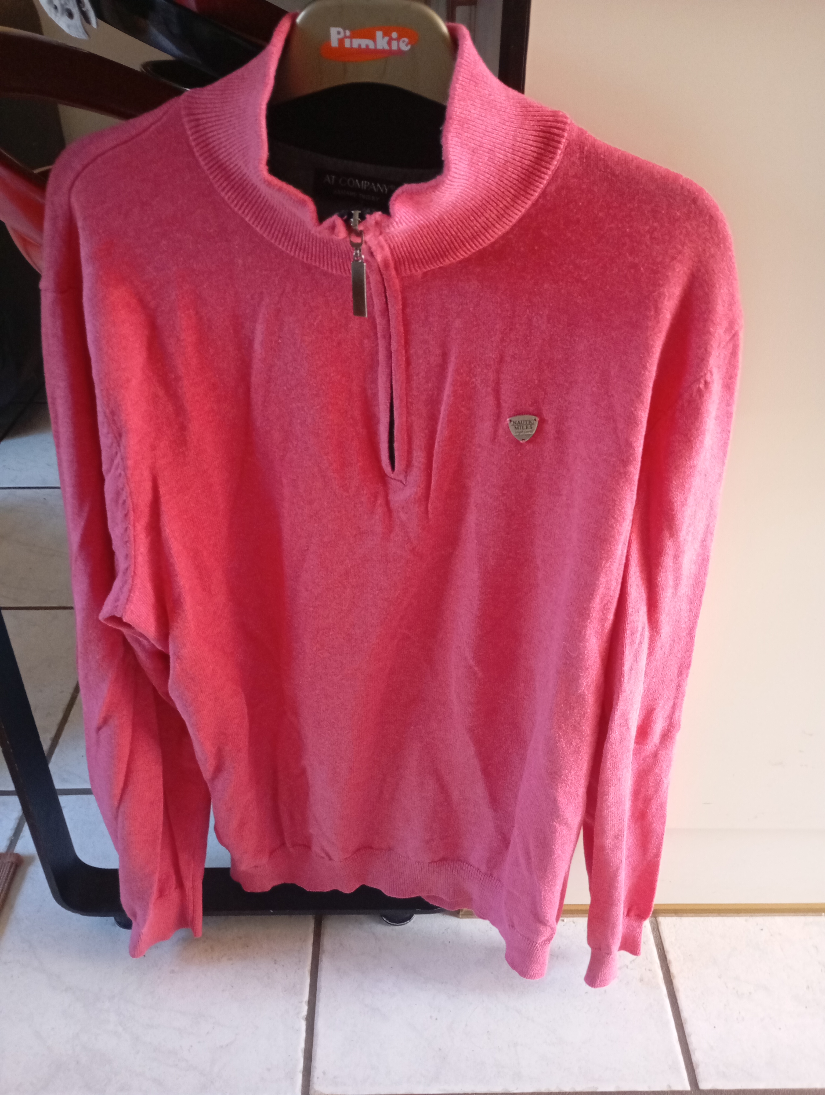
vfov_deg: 63.4
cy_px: 548
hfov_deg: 49.9
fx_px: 888
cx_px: 412
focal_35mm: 28
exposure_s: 1/33.3
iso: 1205
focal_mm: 4.27
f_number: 1.8
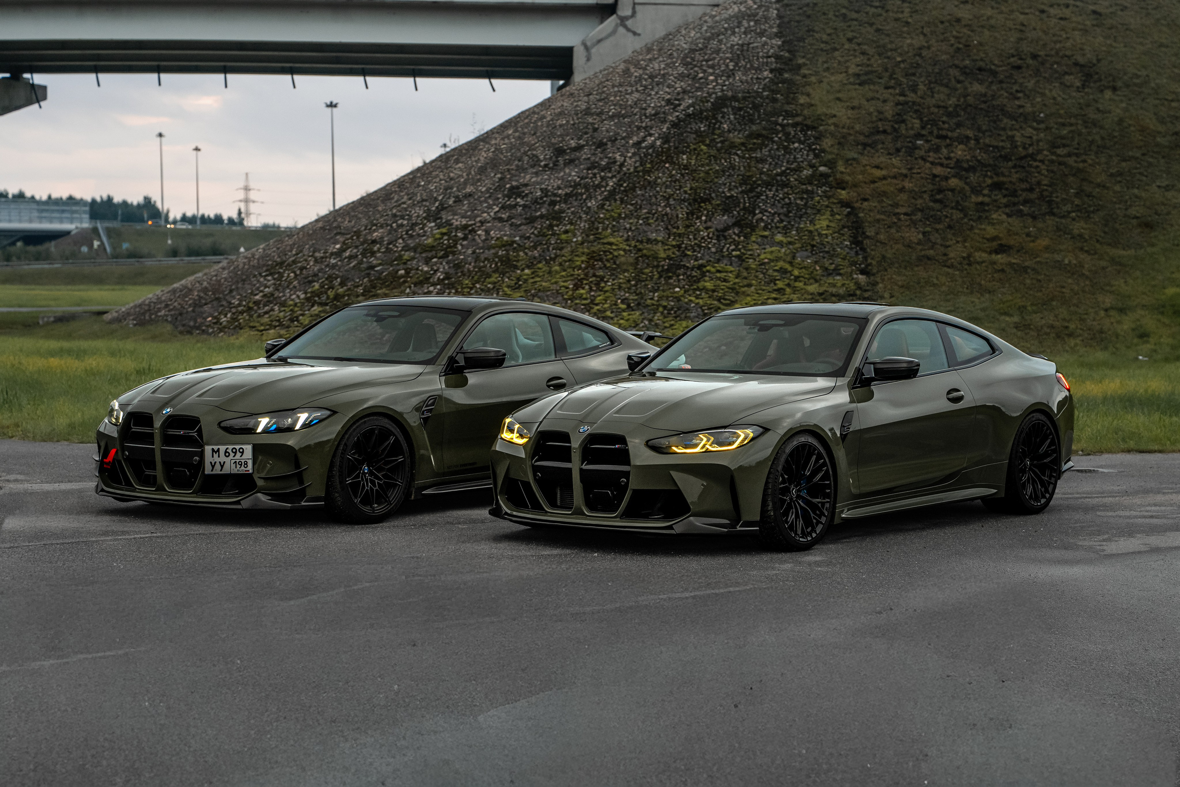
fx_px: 2294
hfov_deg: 28.8
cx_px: 590
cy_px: 394
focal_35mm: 70
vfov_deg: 19.5
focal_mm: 70
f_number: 4.5
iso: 500
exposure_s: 1/100
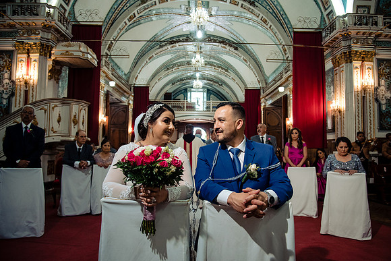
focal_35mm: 25
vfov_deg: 50.5
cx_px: 204
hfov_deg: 70.5
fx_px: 276
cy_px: 135
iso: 2000
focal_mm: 24
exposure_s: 1/100
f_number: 5
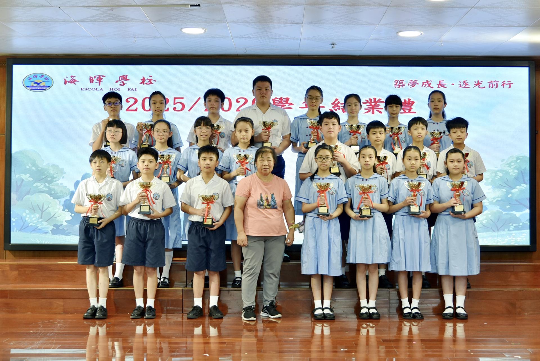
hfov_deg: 44.5
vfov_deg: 30.5
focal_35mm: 44
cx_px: 270
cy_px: 180
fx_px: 660
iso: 400
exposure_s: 1/60
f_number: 4
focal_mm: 44
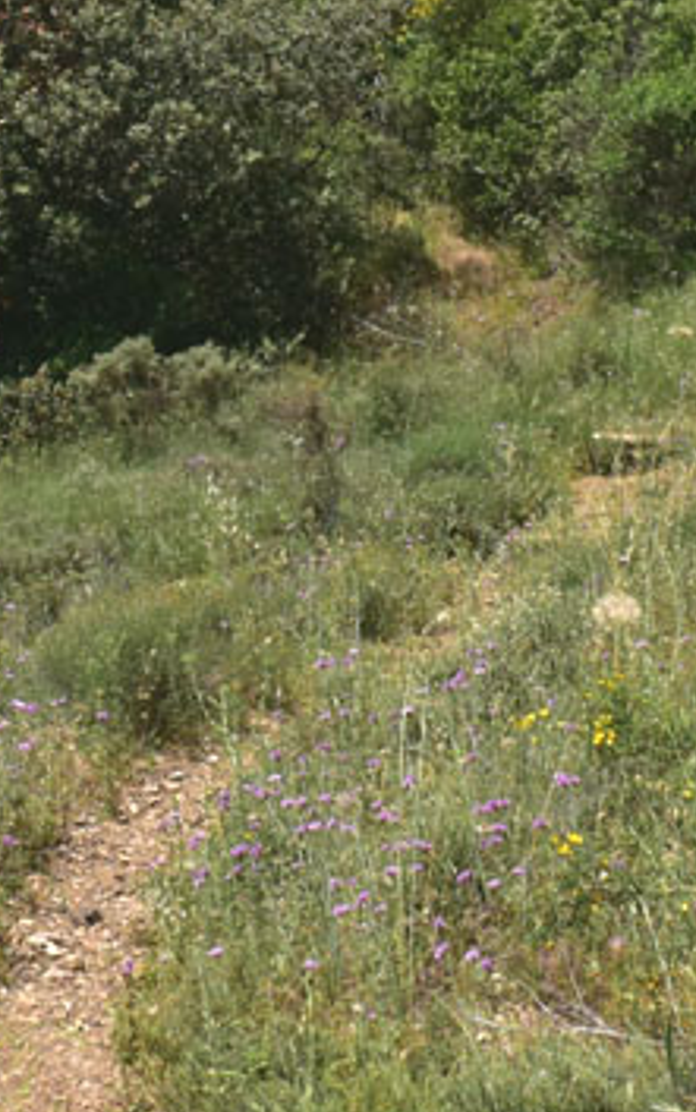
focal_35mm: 78
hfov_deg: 16.7
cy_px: 187
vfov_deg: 25.9
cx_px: 268
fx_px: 2364
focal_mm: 18
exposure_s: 1/320
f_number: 18
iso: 400
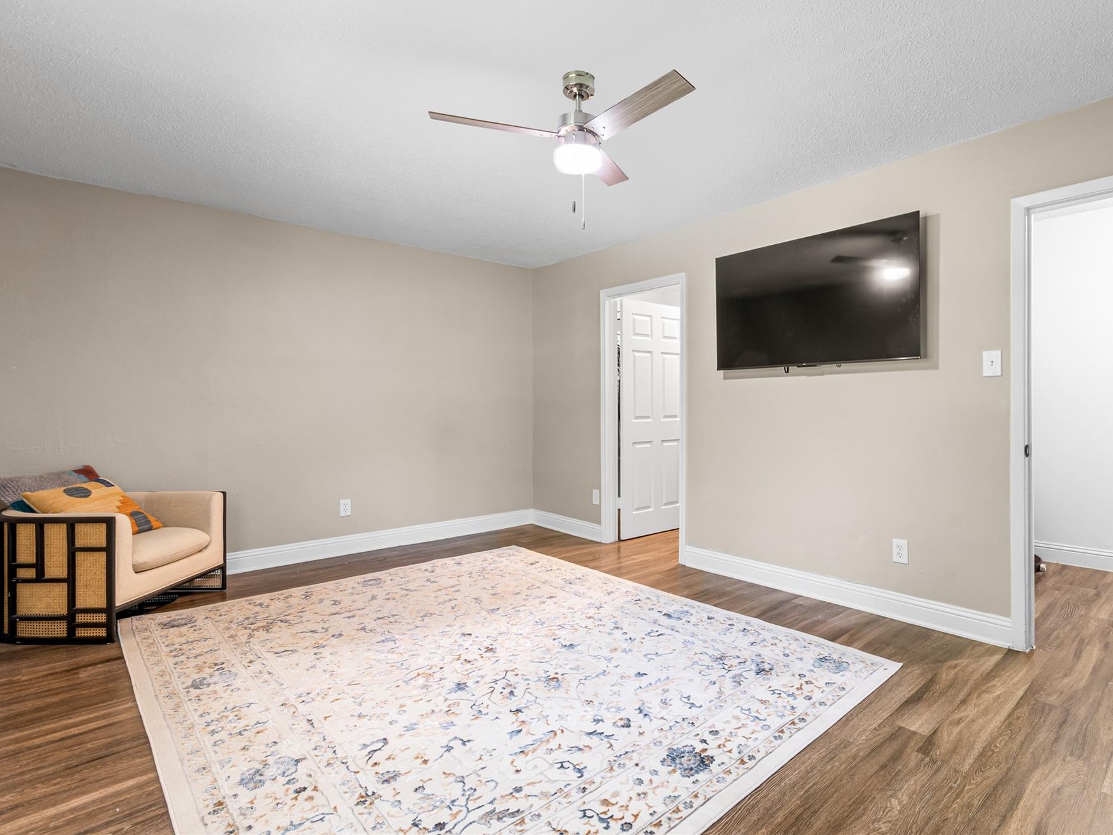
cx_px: 635
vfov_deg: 74.7
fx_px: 547
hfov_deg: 90.4
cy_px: 398
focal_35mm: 17
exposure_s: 5
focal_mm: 10
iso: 100
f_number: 11
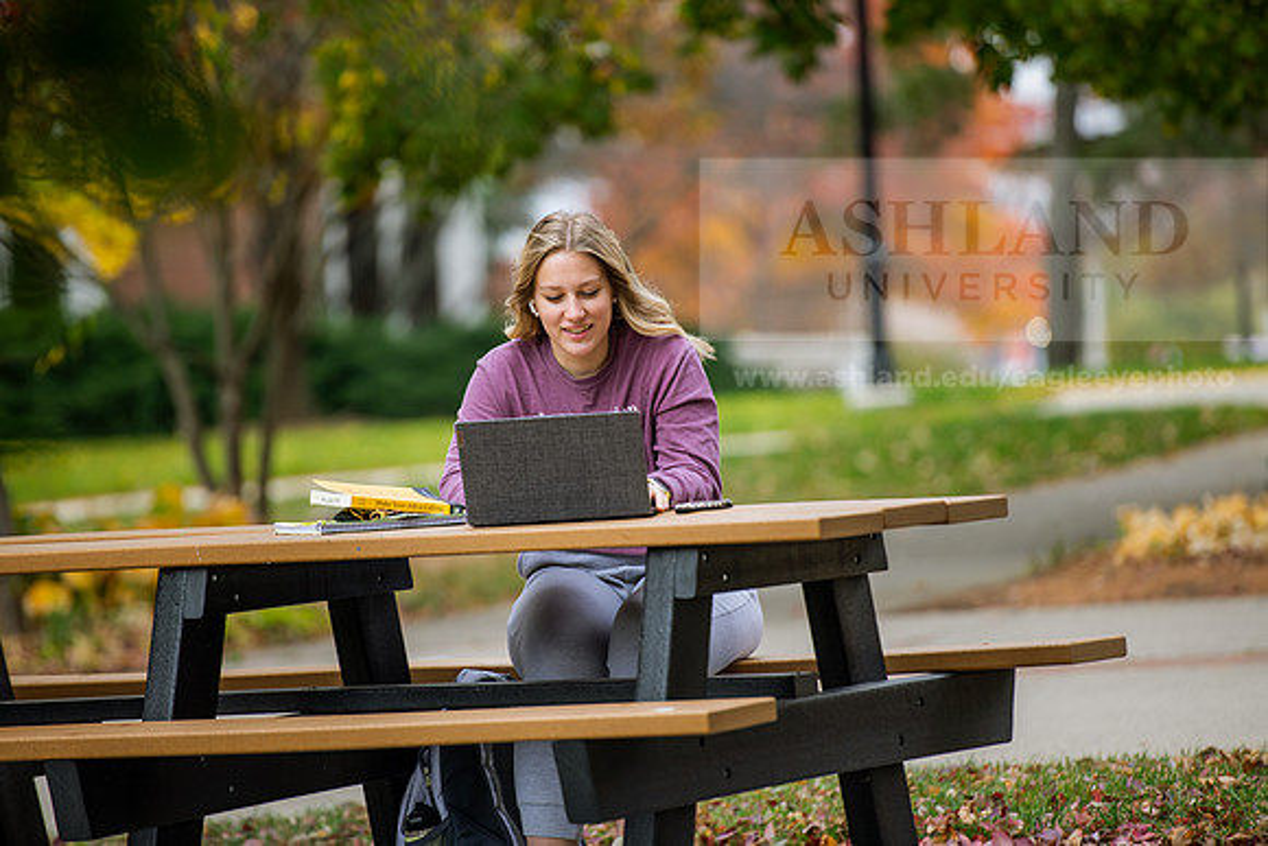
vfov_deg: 6.9
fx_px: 7046
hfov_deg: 10.3
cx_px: 634
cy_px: 423
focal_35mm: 200
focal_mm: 200
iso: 160
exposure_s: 1/320
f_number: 3.2
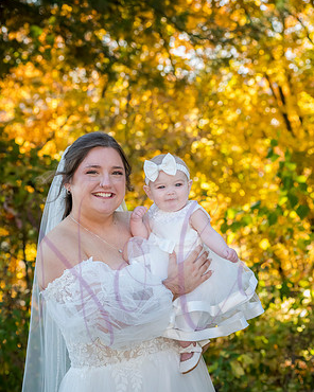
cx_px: 157
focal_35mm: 105
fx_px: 1220
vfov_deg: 18.3
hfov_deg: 14.7
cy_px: 210
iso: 800
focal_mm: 92
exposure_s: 1/320
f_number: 6.3
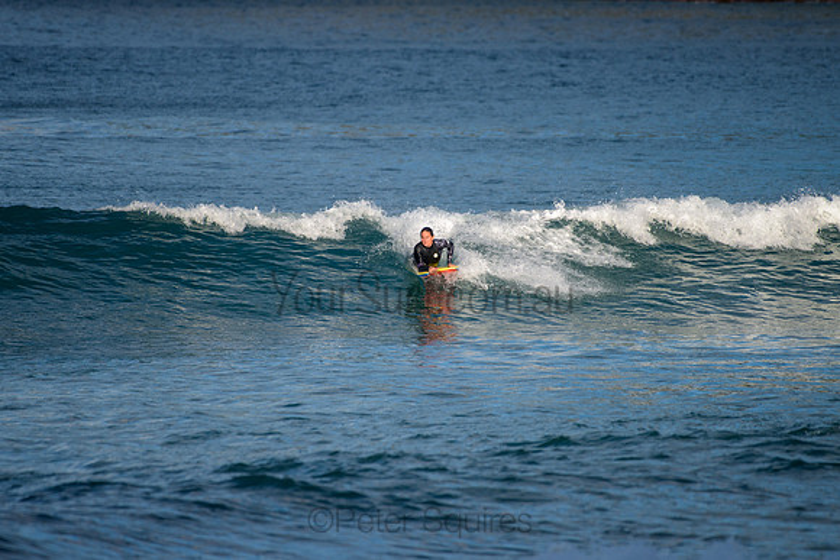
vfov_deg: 2.2
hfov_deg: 3.4
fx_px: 14313
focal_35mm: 613
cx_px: 431
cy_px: 272
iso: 220
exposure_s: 1/2000
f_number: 5.6
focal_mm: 500
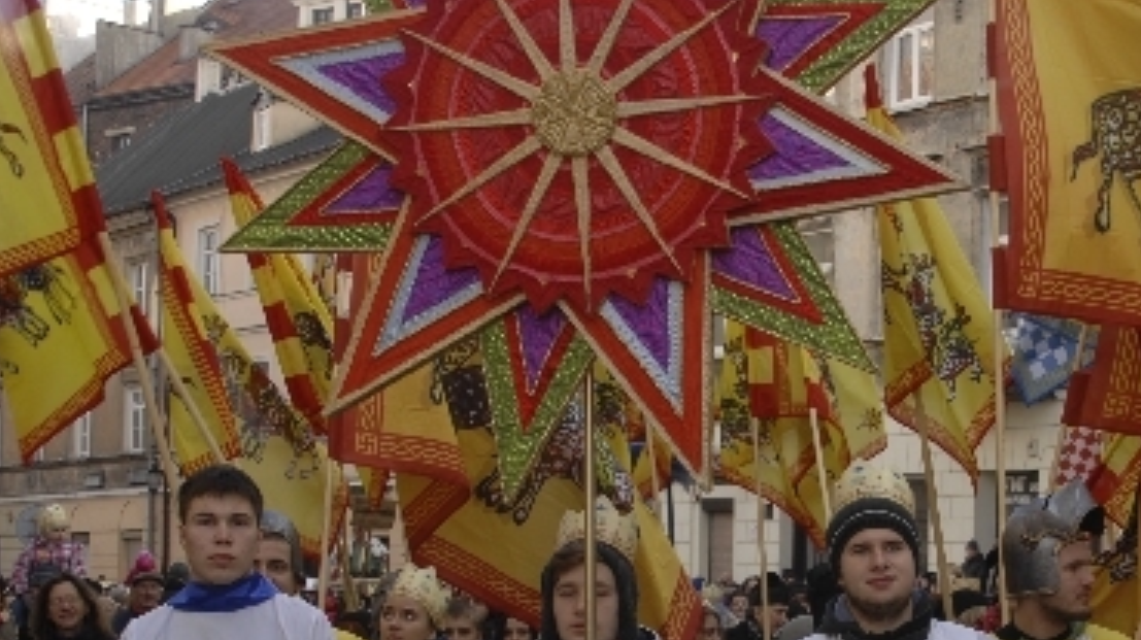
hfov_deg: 24.8
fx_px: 2574
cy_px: 509
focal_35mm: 85
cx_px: 807
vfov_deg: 14.1
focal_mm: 25
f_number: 3.8
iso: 100
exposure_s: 1/160
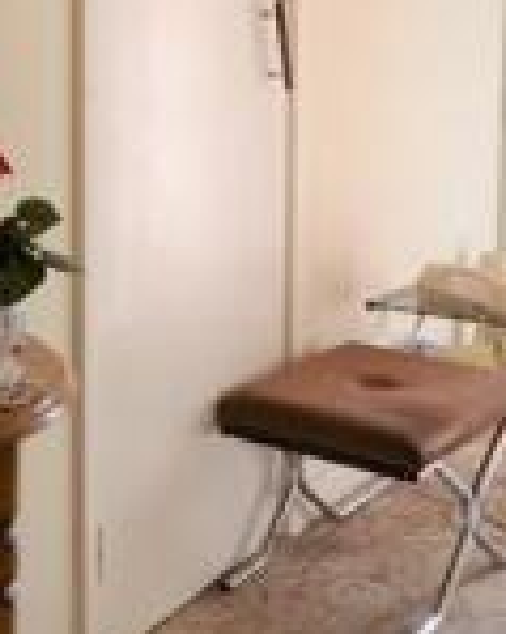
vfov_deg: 29.5
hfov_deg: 22.9
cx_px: -74
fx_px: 1162
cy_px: 87
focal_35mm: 62
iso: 400
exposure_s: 1/10
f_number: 8
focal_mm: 10
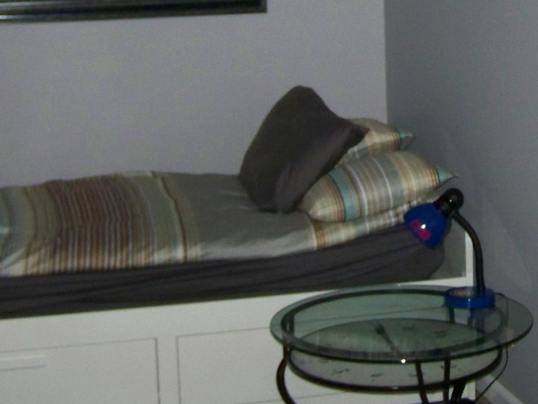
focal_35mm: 85
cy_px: -6
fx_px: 1321
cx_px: 406
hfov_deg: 22.8
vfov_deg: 17.0
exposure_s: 1/30
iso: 200
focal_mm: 6.3
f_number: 2.8
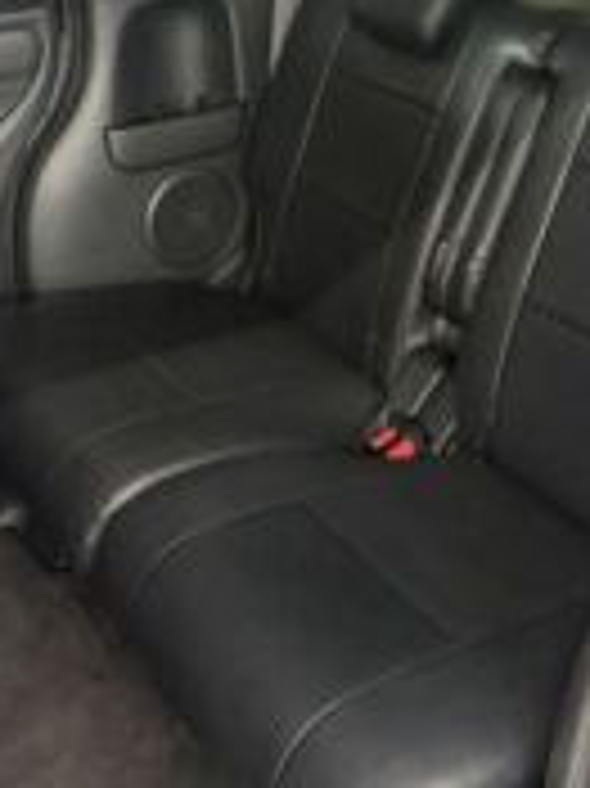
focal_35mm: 52
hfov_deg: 28.0
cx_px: 302
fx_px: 1183
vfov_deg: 36.2
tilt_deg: -21.2
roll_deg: +0.5
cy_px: 227
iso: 640
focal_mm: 5.96
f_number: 1.6
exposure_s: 1/33
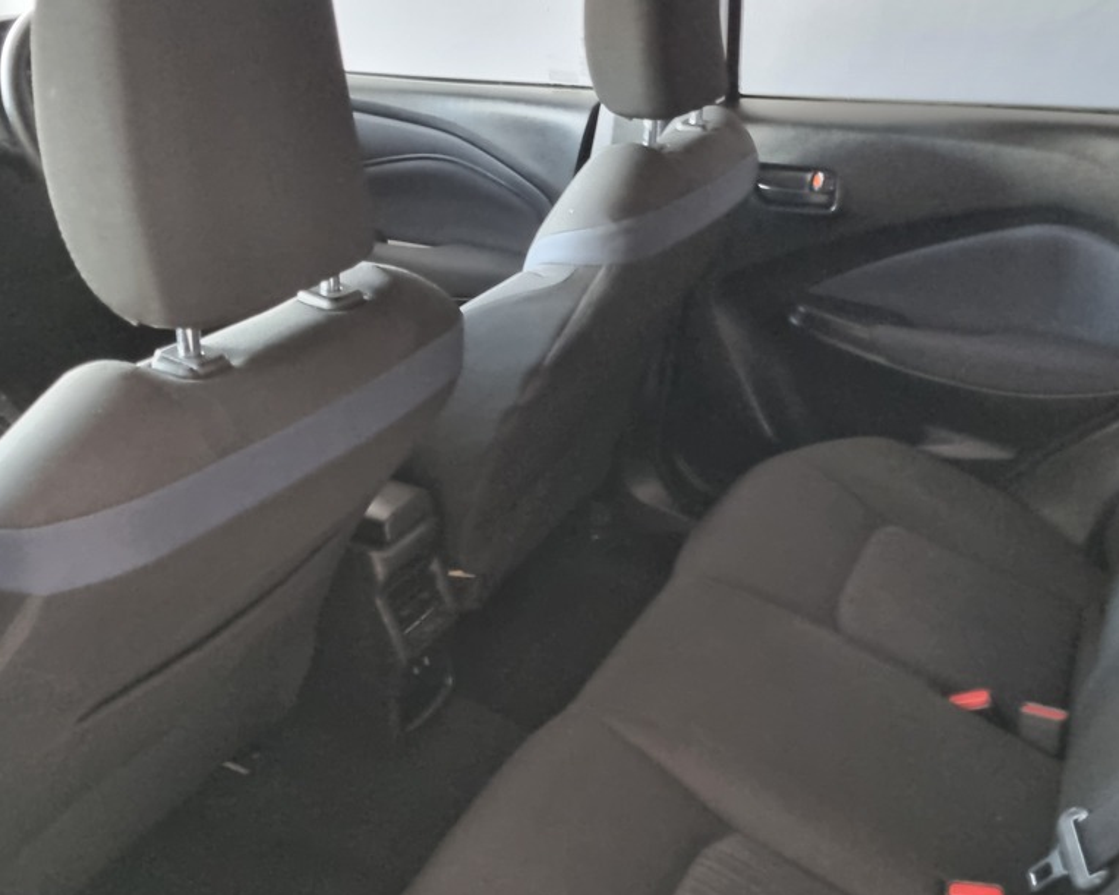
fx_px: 1126
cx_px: 562
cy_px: 551
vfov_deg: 43.1
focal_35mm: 34
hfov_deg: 52.8
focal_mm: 5.4
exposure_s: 1/25
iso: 1000
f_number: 1.8
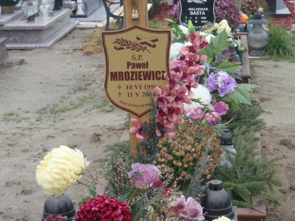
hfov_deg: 21.5
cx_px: 148
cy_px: 110
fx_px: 776
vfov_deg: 16.2
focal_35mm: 91
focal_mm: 16.25
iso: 125
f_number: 4.7
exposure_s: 1/80
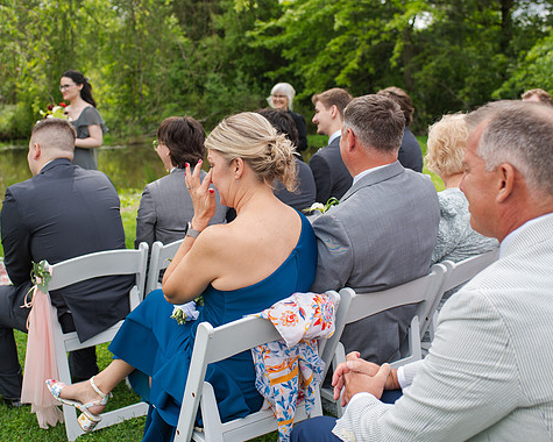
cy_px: 187
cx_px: 254
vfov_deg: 32.7
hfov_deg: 40.3
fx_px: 753
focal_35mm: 46
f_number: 3.5
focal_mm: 35
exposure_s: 1/500
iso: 100
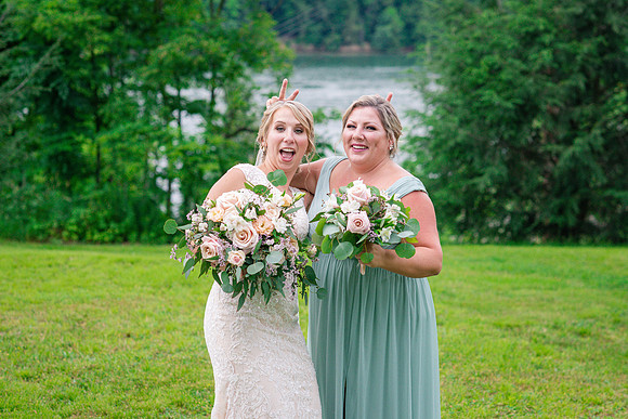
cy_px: 168
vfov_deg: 13.5
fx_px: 1774
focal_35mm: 102
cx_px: 347
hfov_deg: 20.1
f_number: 3.5
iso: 500
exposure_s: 1/2000
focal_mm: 85
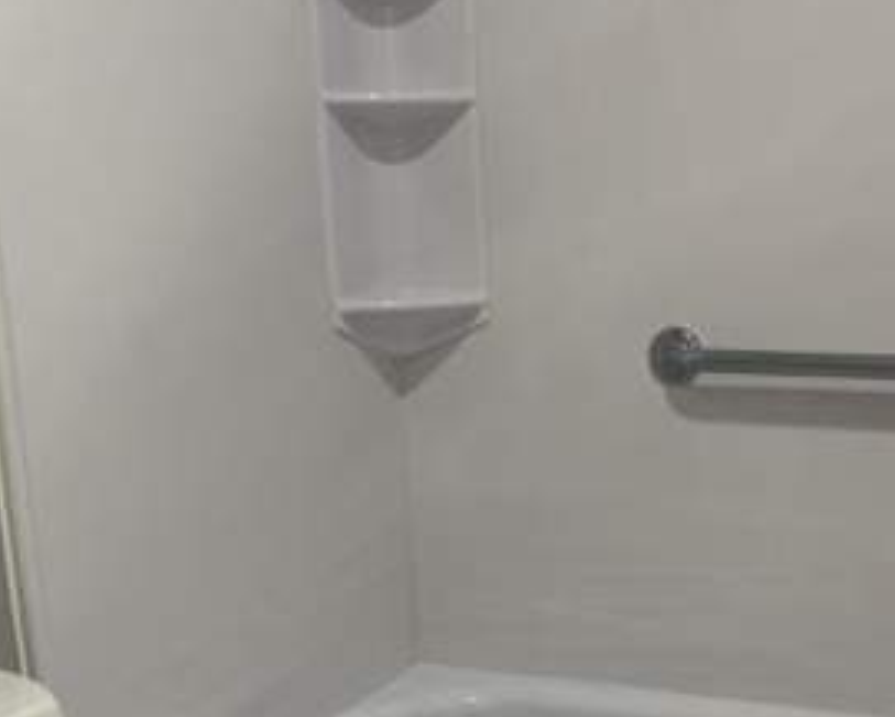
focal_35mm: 60
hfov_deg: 31.0
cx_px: 661
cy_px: 615
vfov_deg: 24.8
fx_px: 1590
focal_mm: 4.25
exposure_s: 1/60
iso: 200
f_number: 1.8
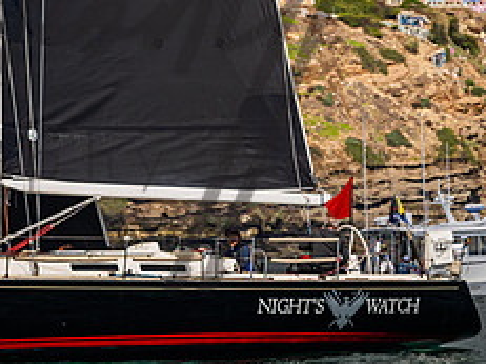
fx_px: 14524
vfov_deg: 1.4
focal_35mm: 1035
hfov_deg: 1.9
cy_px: -7
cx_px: 110
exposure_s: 1/4000
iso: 400
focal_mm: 400
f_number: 5.6
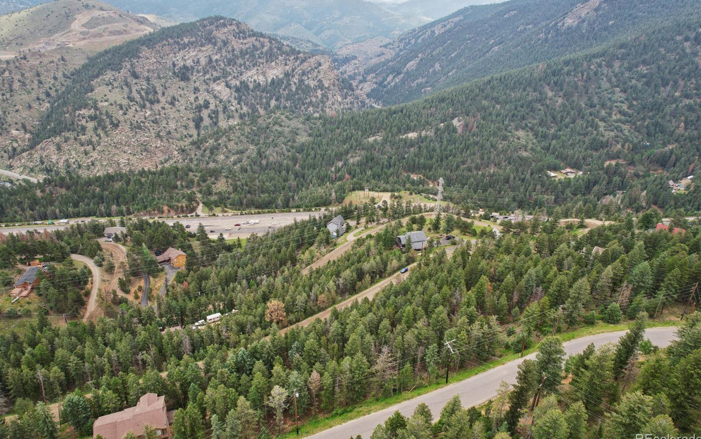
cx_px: 348
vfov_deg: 53.0
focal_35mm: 23
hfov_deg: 77.1
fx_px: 439
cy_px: 208
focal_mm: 8.38
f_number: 2.8
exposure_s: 1/800
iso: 150
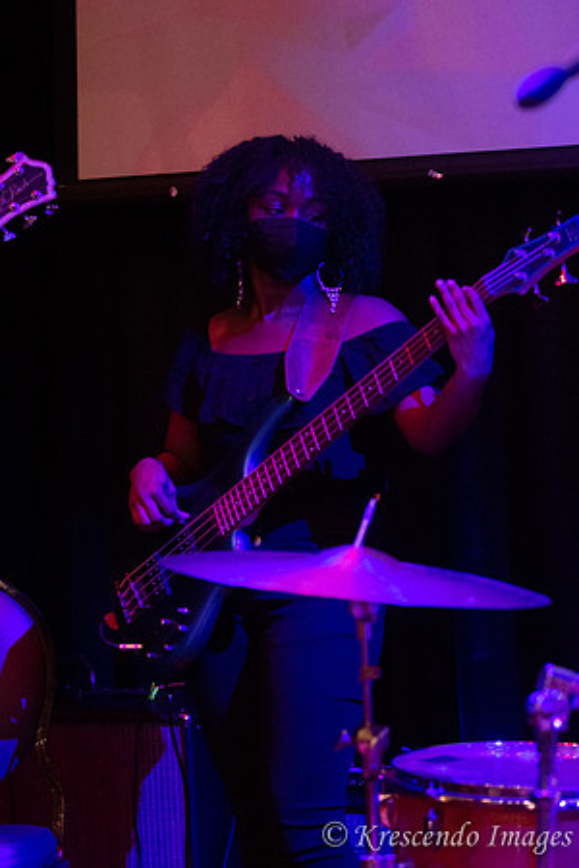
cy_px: 434
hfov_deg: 11.4
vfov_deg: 17.1
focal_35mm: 120
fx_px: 2895
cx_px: 290
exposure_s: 1/200
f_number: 2.8
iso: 3200
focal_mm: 80
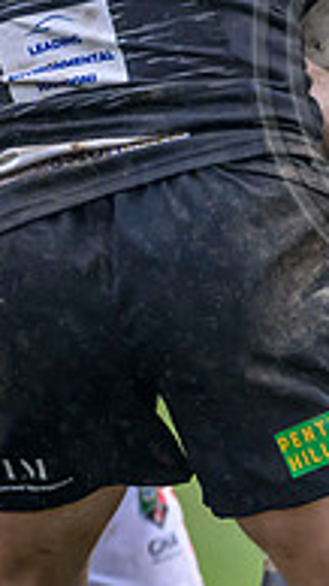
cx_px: 876
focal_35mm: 1696
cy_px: 200
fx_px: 26326
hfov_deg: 0.7
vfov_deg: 1.3
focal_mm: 400
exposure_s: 1/2000
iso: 3200
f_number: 3.5
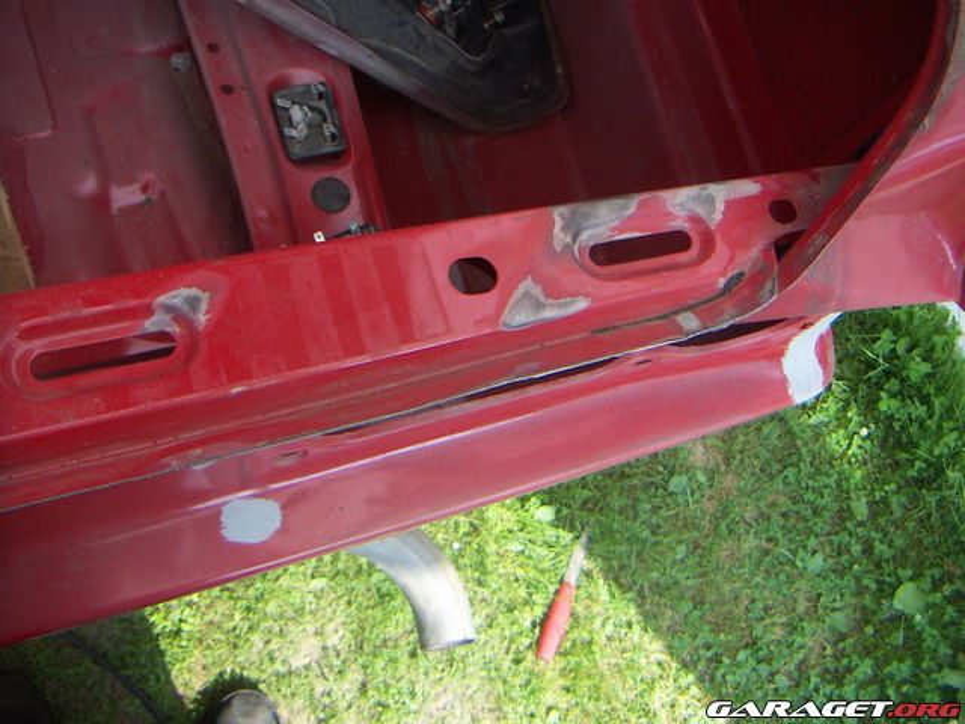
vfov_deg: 39.7
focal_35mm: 36
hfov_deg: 51.4
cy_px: 362
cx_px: 482
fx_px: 1004
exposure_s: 1/250
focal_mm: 4.7
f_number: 2.8
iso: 50
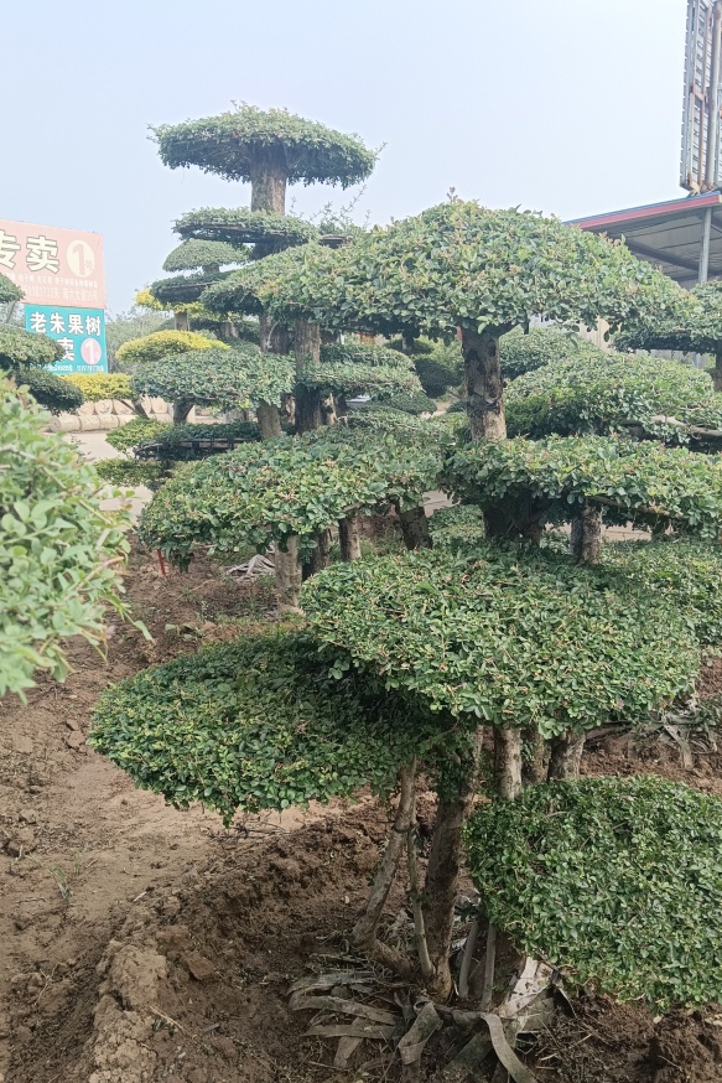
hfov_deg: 39.8
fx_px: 992
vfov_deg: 57.0
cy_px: 614
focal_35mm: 33
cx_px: 431
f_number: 1.8
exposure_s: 1/312
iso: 102
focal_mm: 4.05
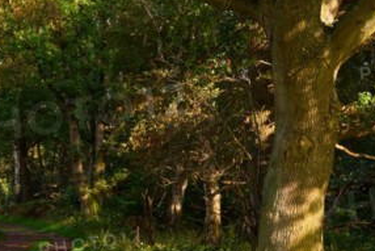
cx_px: 67
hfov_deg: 14.5
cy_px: 41
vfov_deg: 9.8
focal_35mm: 140
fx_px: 1459
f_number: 9
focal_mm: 50
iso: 400
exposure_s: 1/100
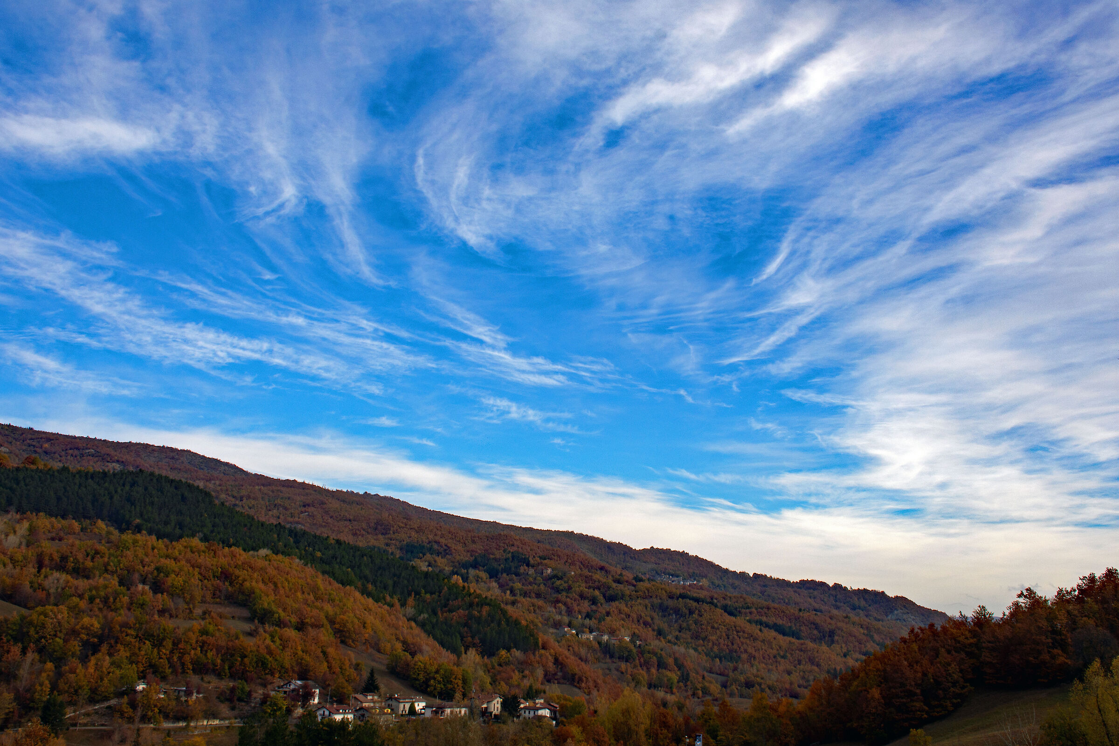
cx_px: 560
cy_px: 373
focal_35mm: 36
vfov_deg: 36.9
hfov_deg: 53.1
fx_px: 1119
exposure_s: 1/125
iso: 200
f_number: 9
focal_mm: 24
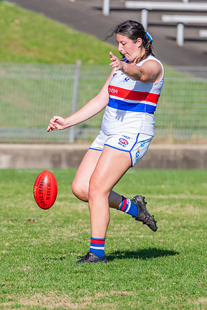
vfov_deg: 1.9
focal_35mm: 1080
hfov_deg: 1.3
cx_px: 91
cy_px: 155
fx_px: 9315
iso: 800
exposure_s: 1/1600
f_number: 10
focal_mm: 600
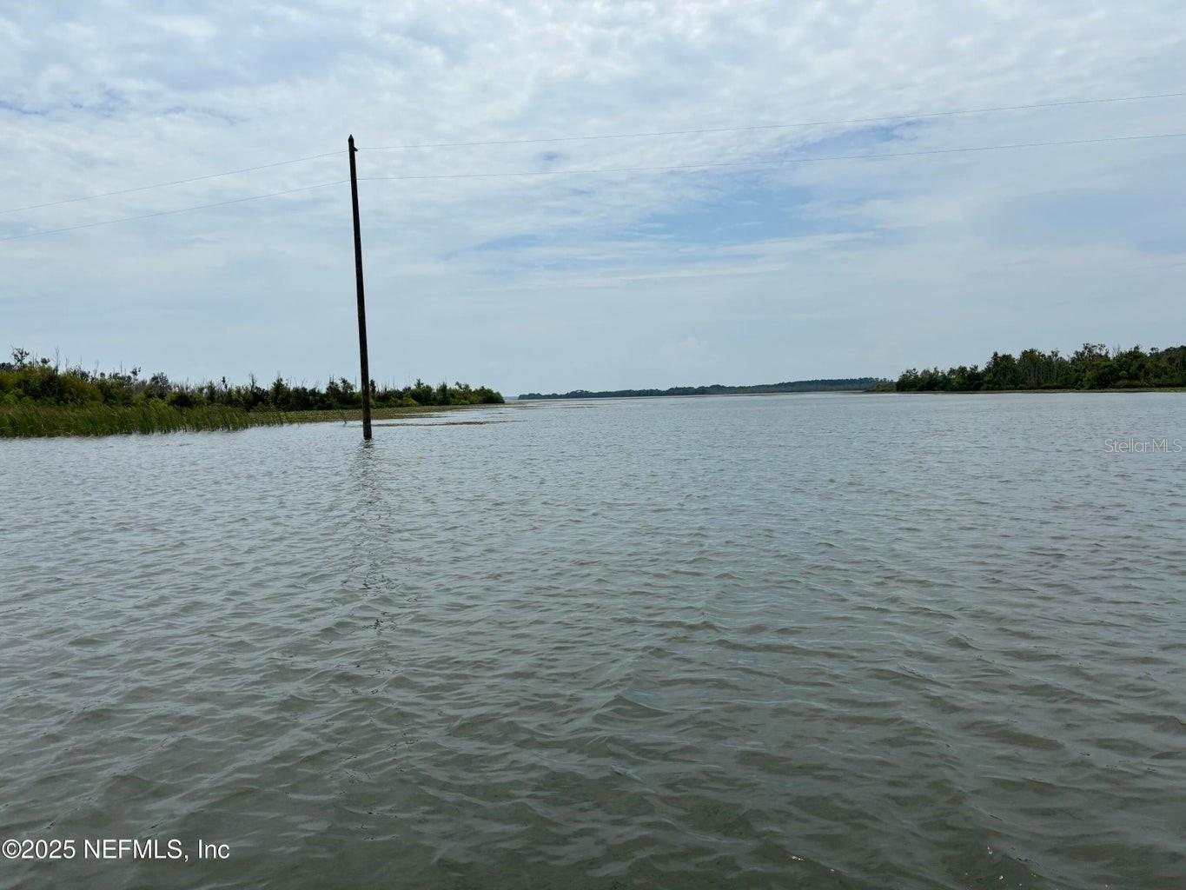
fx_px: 891
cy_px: 445
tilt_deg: -1.4
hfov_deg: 67.3
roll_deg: +1.7
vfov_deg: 53.1
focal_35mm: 26
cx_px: 593
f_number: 1.6
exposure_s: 1/8333
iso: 50
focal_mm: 5.96
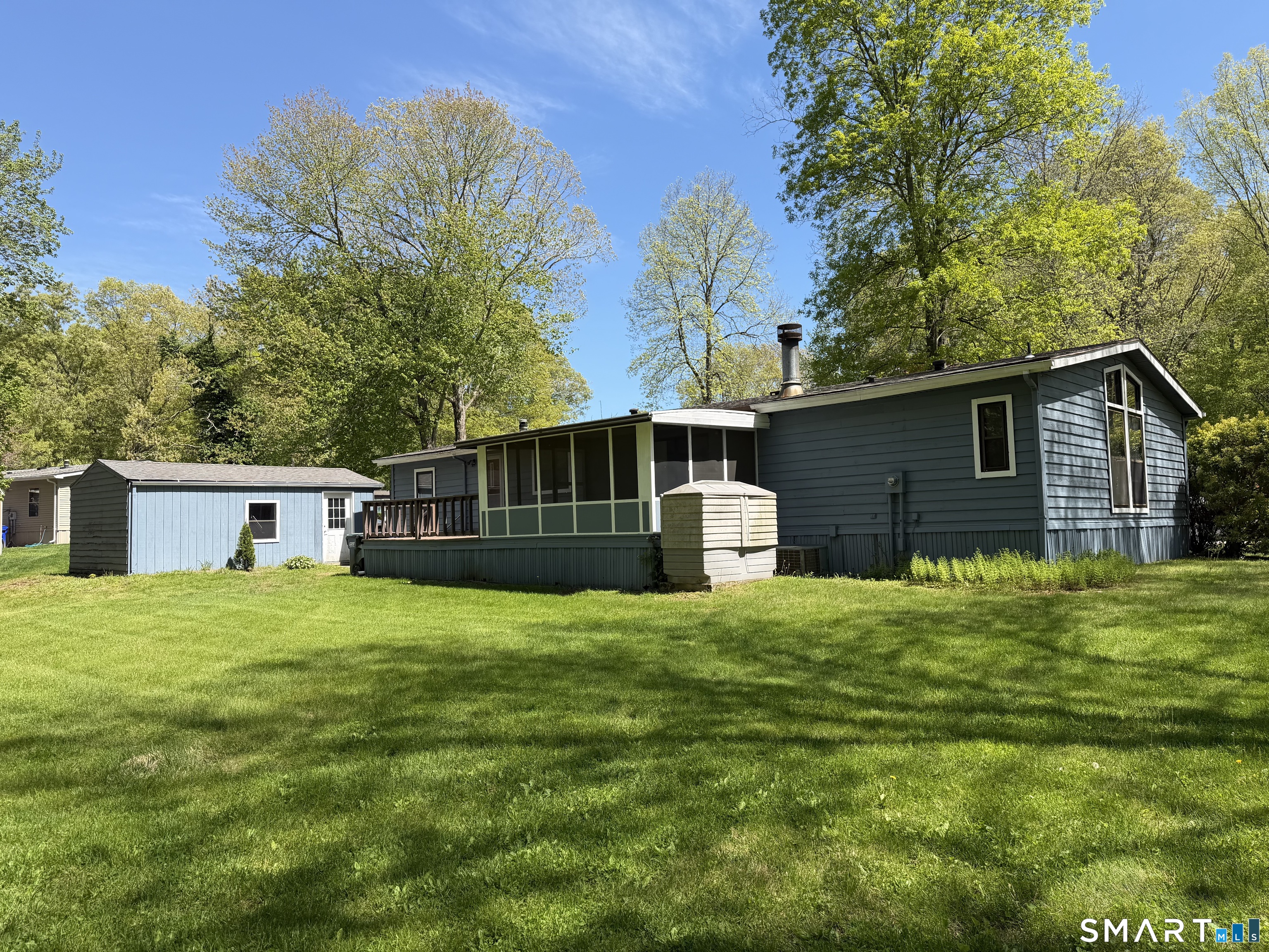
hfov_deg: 71.6
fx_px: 880
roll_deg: +1.5
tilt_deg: +4.3
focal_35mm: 24
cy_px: 476
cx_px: 634
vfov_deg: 56.8
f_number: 1.78
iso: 80
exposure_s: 1/2299
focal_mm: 6.76
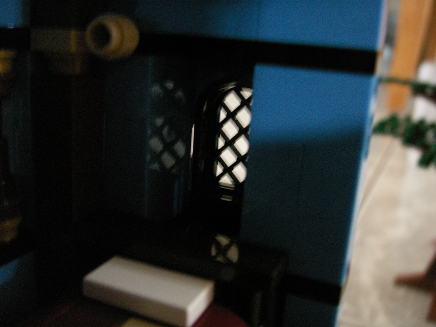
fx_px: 466
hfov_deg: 50.1
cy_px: 164
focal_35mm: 37
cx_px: 218
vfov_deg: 38.7
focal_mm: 7.7
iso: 160
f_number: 3.5
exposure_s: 1
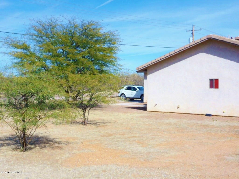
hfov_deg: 36.8
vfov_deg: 28.0
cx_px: 120
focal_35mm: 52
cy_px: 90
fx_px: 359
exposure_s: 1/1000
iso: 80
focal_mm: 8.1
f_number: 4.3
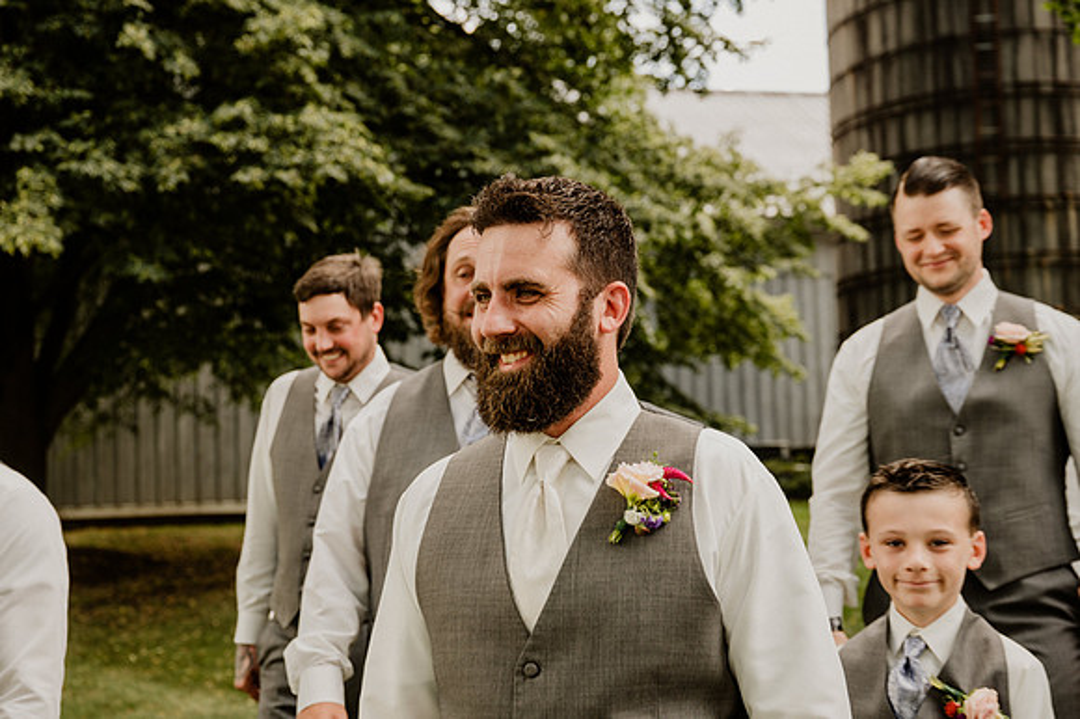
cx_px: 540
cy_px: 360
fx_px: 1409
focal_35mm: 47
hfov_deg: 41.9
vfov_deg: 28.6
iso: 125
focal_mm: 47
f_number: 4.5
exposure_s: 1/125
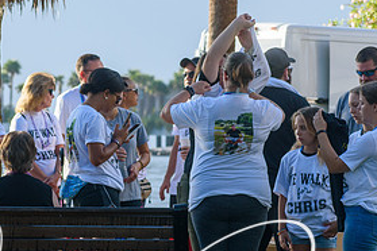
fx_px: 3267
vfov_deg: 4.4
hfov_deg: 6.6
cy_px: 168
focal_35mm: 312
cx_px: 123
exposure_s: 1/640
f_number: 5.6
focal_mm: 100
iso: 200
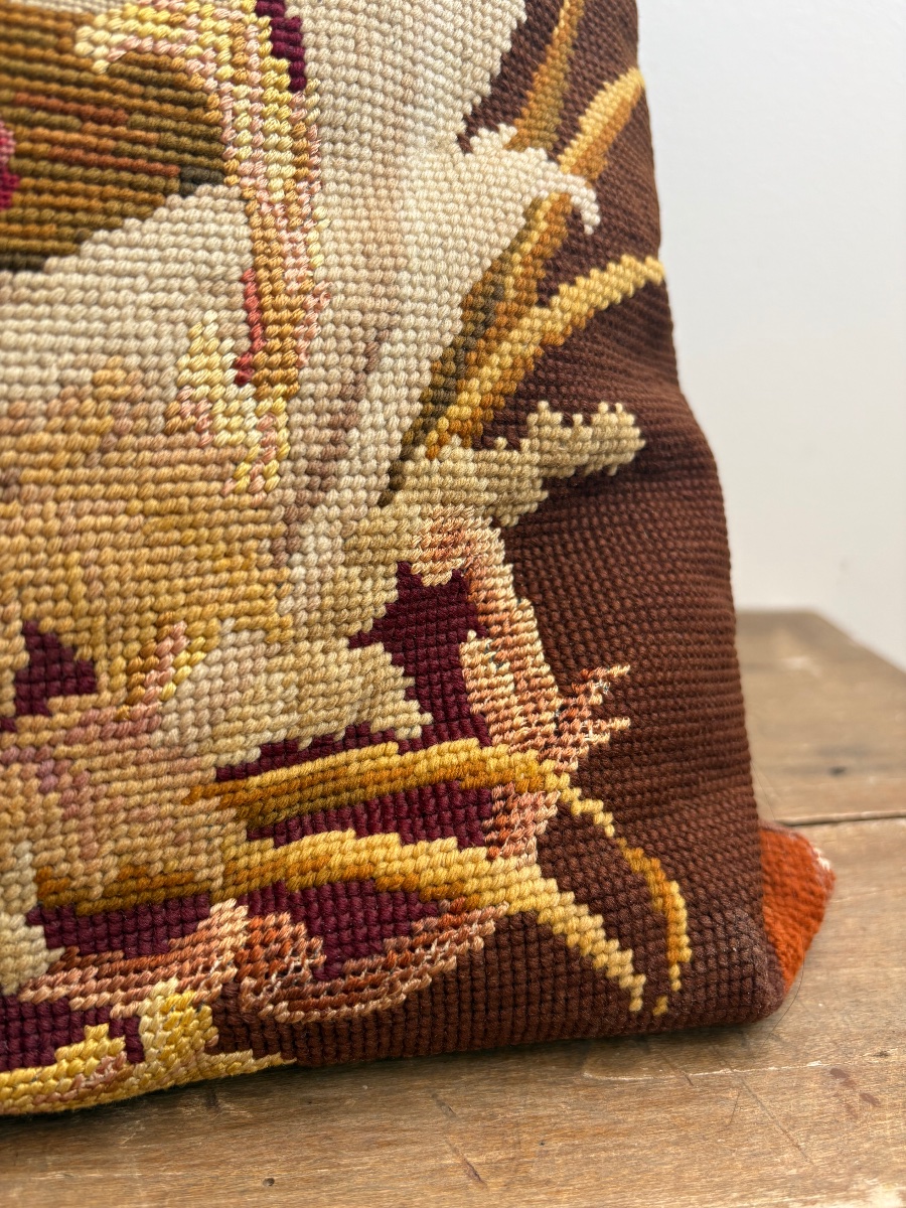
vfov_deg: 67.3
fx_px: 907
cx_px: 453
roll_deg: -0.1
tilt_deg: -15.6
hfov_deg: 53.1
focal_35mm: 26
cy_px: 604
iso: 40
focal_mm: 5.96
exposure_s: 1/121
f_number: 1.6
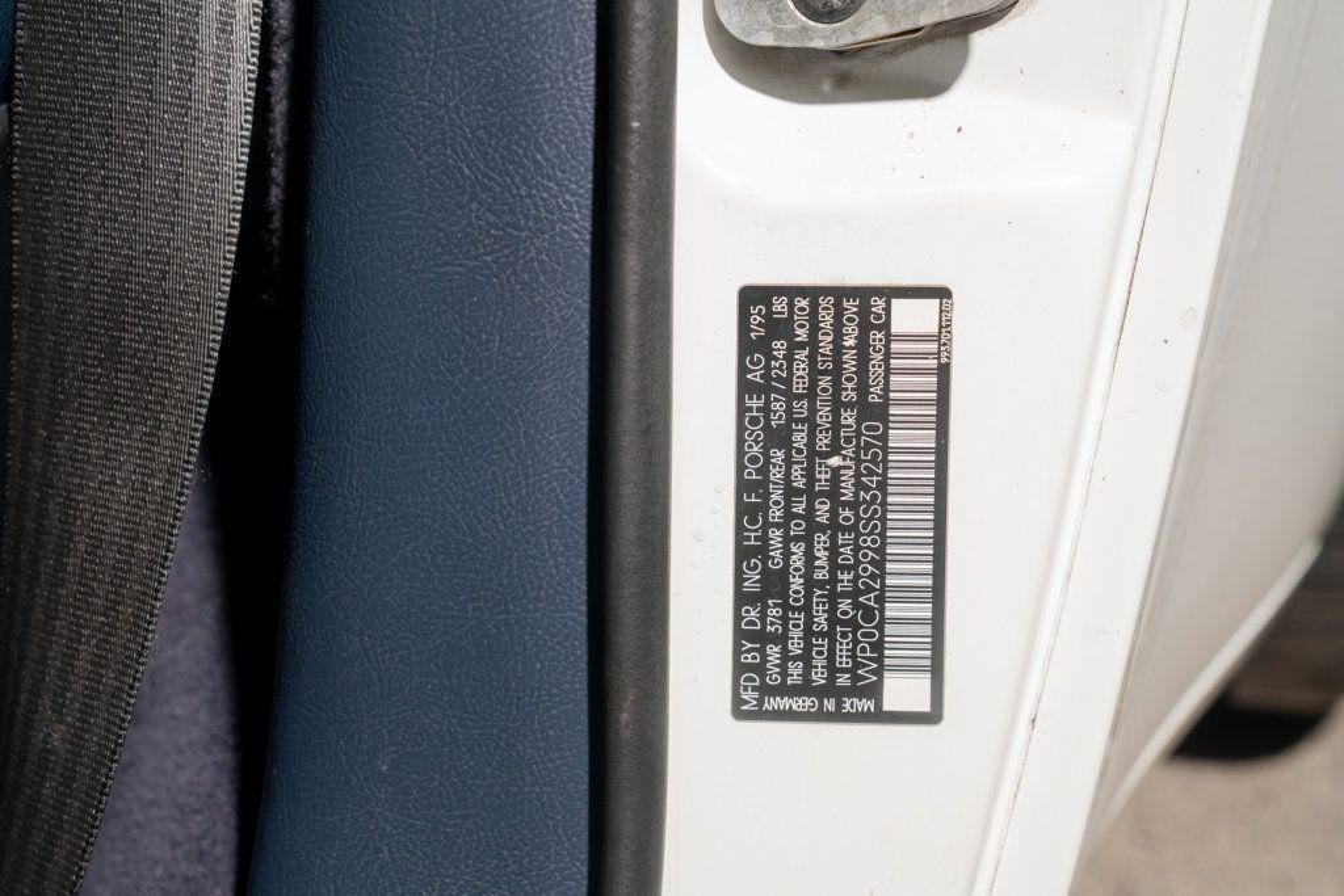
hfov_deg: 35.6
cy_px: 448
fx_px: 2091
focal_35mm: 56
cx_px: 672
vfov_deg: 24.2
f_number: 6.3
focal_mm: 56
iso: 250
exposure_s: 1/60
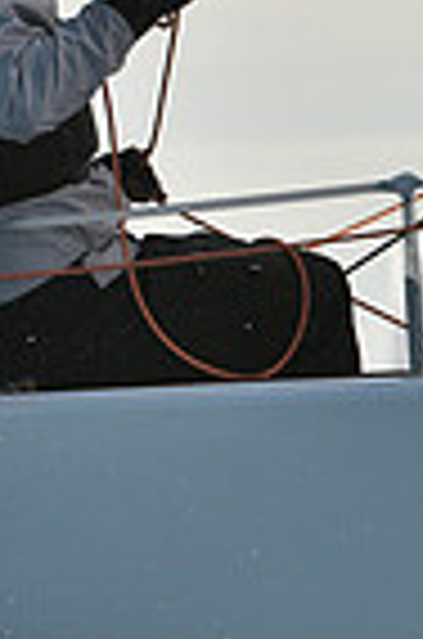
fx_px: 15975
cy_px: 160
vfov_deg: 2.3
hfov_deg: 1.5
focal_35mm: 902
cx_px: 274
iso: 250
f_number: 6.3
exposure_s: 1/1250
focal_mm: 220
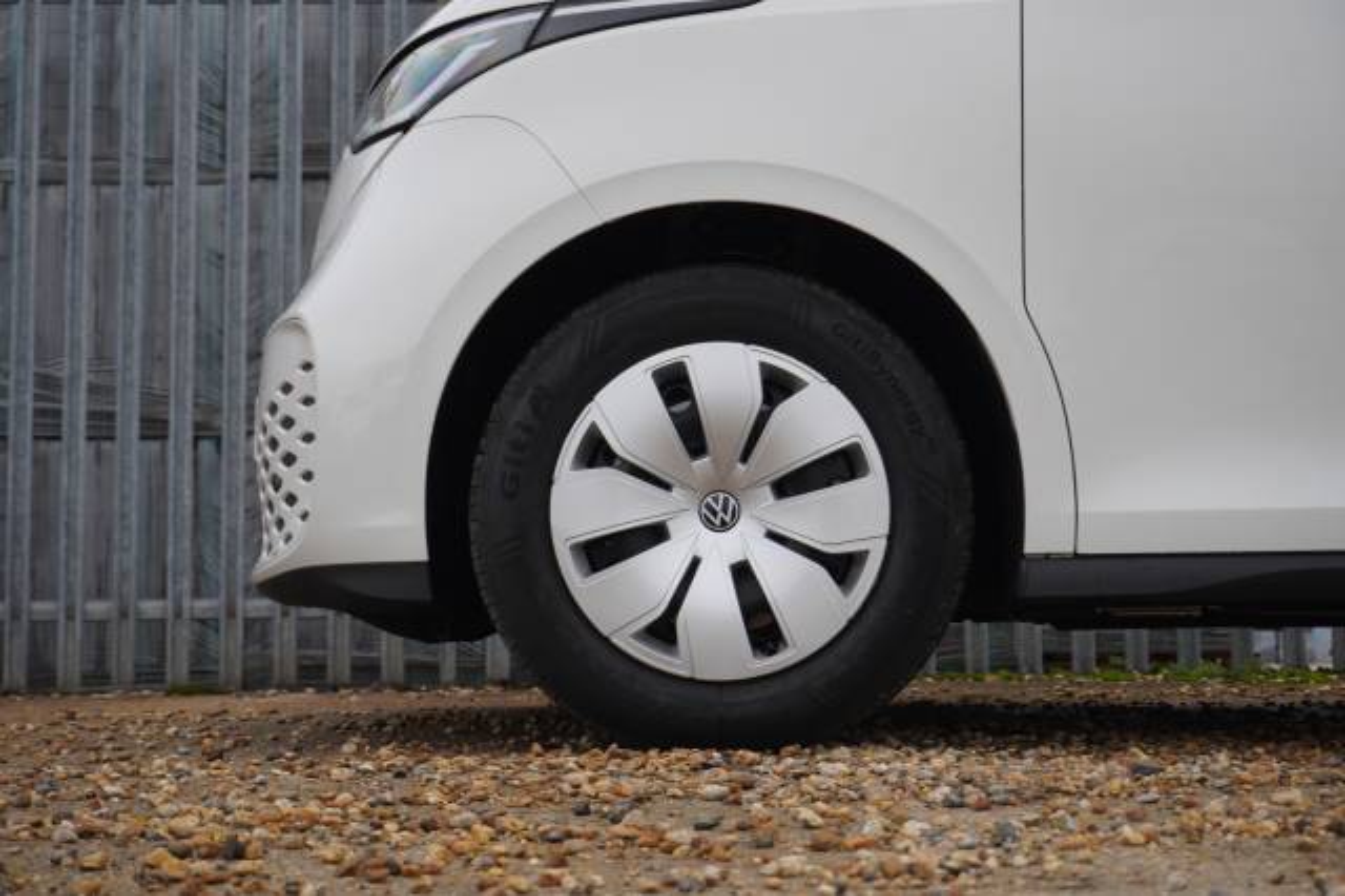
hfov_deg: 32.6
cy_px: 448
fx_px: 2296
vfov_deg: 22.1
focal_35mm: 62
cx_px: 672
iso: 160
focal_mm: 41
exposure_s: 1/80
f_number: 5.6
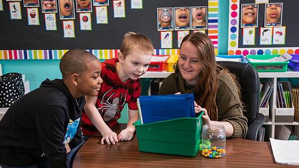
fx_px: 420
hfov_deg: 39.2
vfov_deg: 22.6
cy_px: 96
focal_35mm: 53
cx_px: 156
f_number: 3.2
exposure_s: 1/160
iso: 800
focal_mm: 45
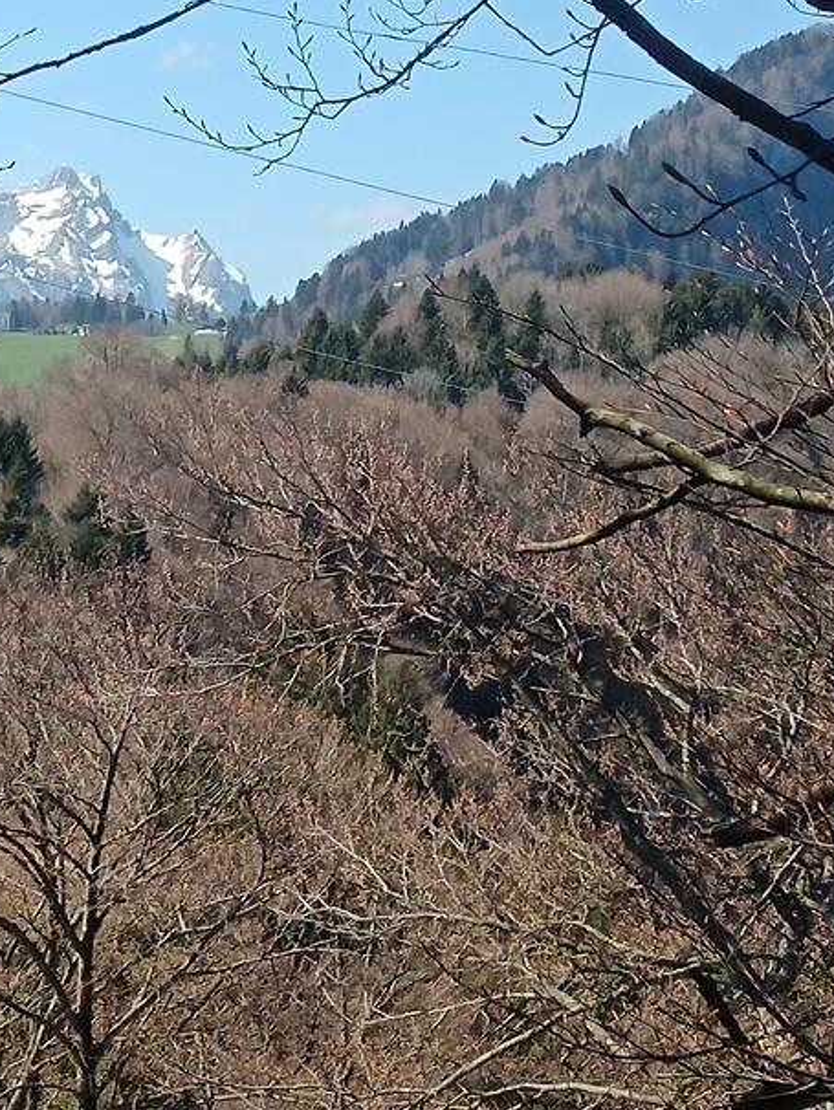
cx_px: 148
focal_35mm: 114
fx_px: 3660
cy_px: 350
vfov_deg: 17.2
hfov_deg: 12.9
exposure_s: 1/664
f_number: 1.9
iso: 101
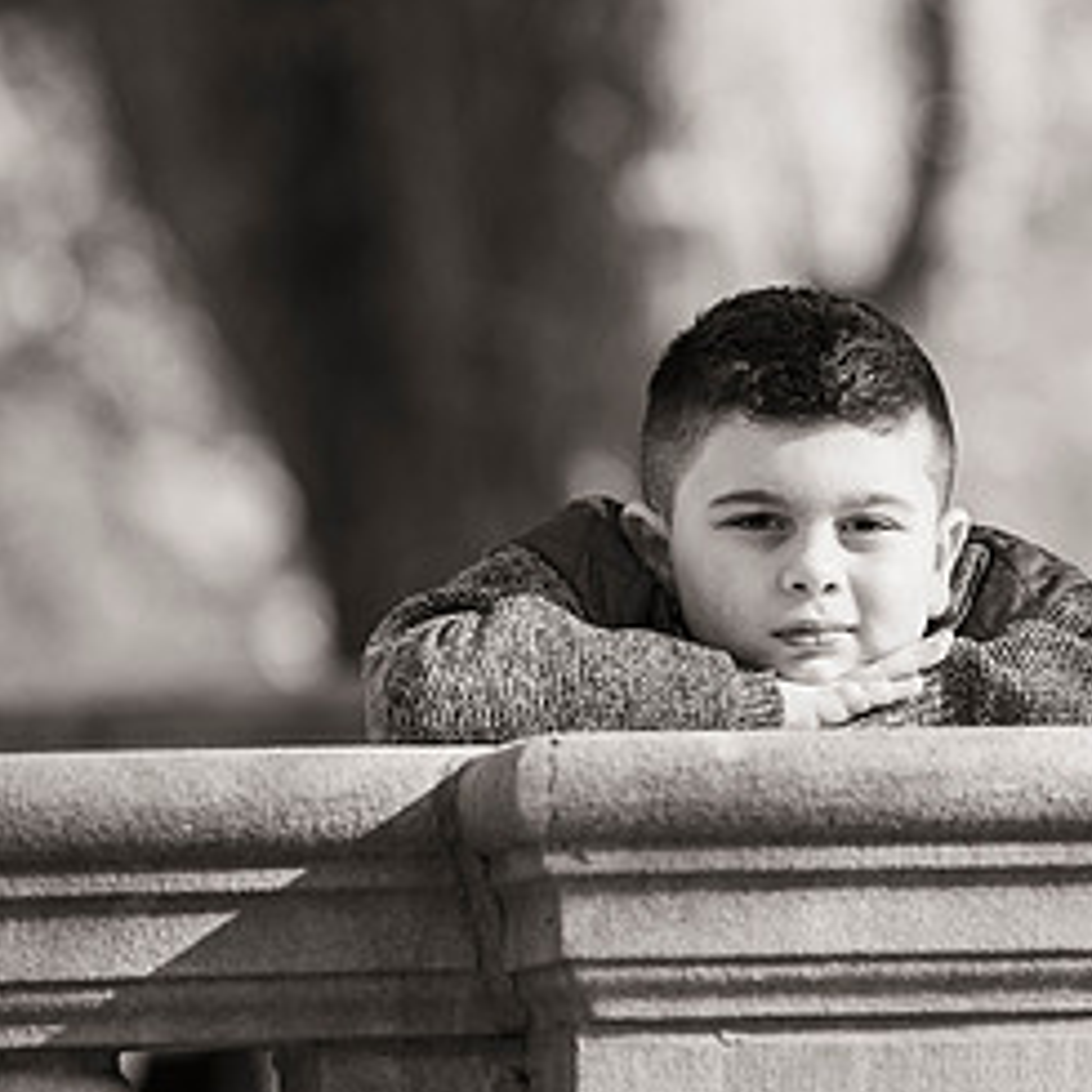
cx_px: 860
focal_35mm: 402
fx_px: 14348
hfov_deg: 4.4
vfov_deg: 4.4
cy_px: 524
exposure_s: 1/2000
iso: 400
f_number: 3.5
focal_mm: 200
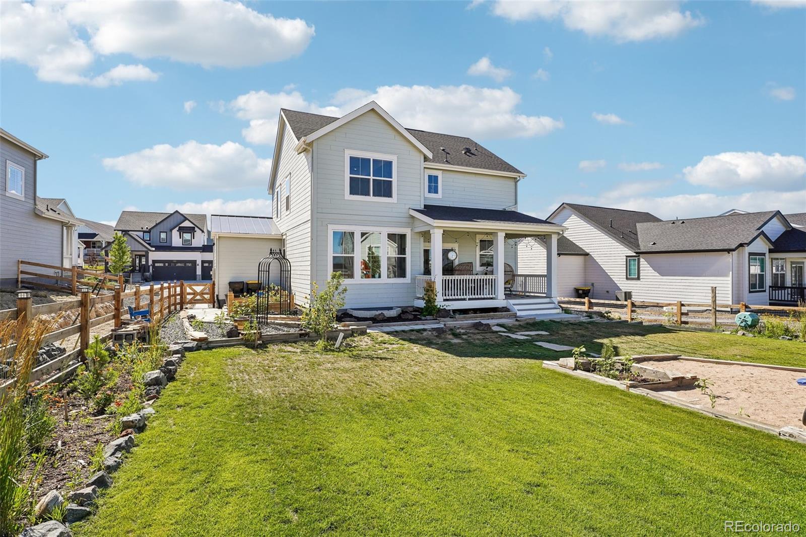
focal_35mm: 18
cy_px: 268
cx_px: 403
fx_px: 405
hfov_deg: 89.7
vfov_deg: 67.1
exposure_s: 1/200
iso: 100
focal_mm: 18.1
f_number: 8
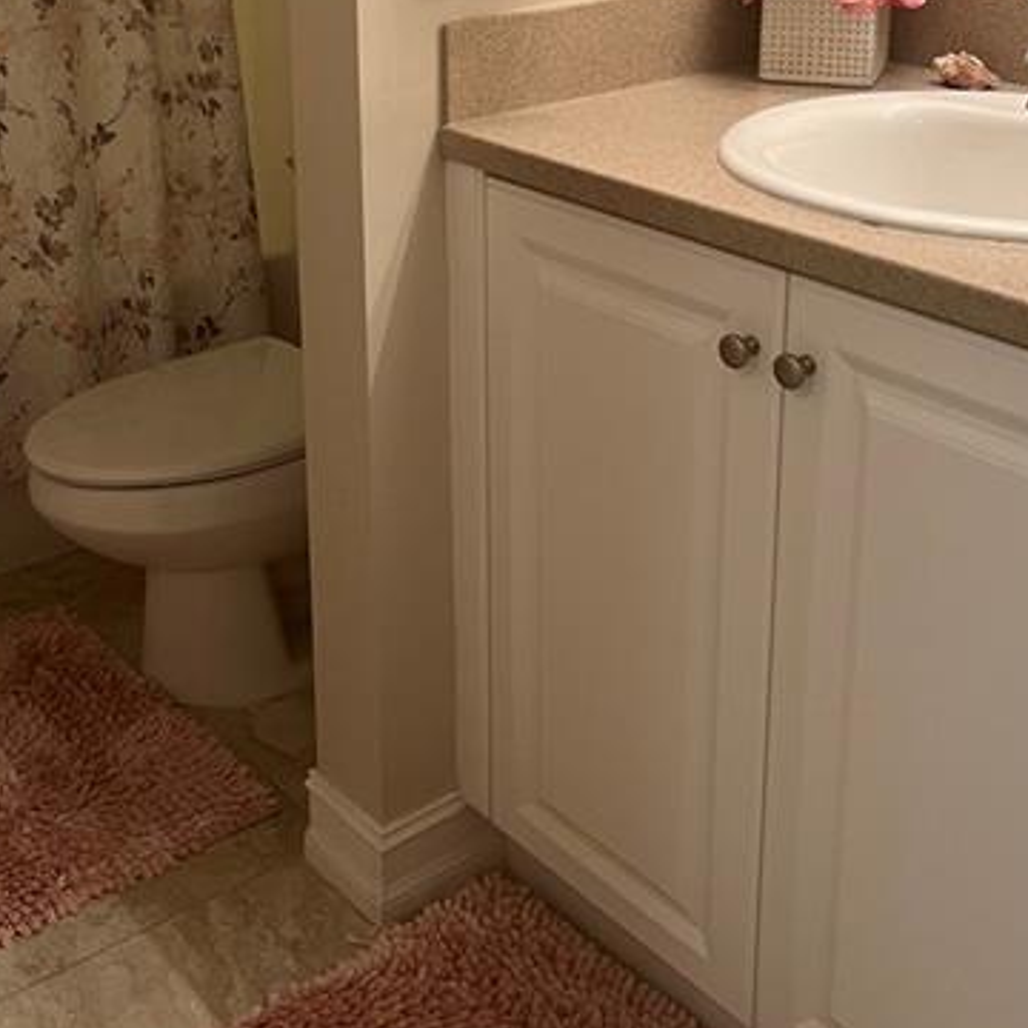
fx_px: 1646
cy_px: 191
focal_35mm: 49
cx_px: 328
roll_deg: +1.7
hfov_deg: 34.3
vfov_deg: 33.6
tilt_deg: -18.1
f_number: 1.5
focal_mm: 5.7
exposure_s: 1/60
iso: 80
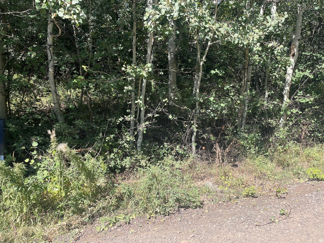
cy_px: 122
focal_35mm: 26
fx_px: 243
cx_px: 162
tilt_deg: -2.3
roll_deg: -1.2
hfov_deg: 67.3
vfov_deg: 53.1
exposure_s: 1/997
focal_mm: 4.2
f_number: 1.6
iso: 32
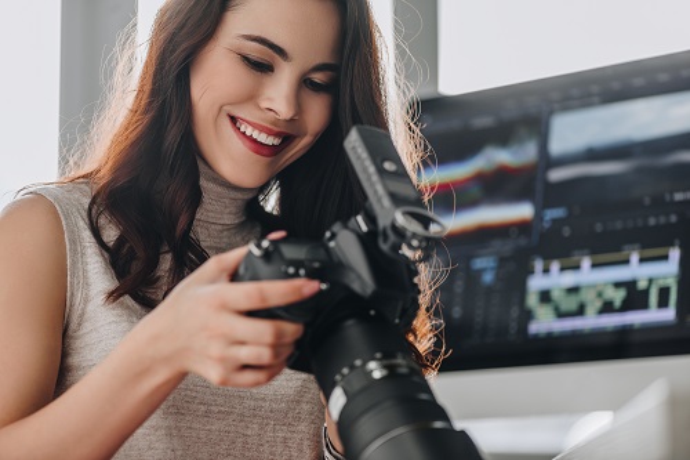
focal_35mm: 105
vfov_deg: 13.0
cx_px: 345
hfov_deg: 19.5
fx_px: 2012
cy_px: 230
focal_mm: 105
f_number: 3.5
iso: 320
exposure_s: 1/200
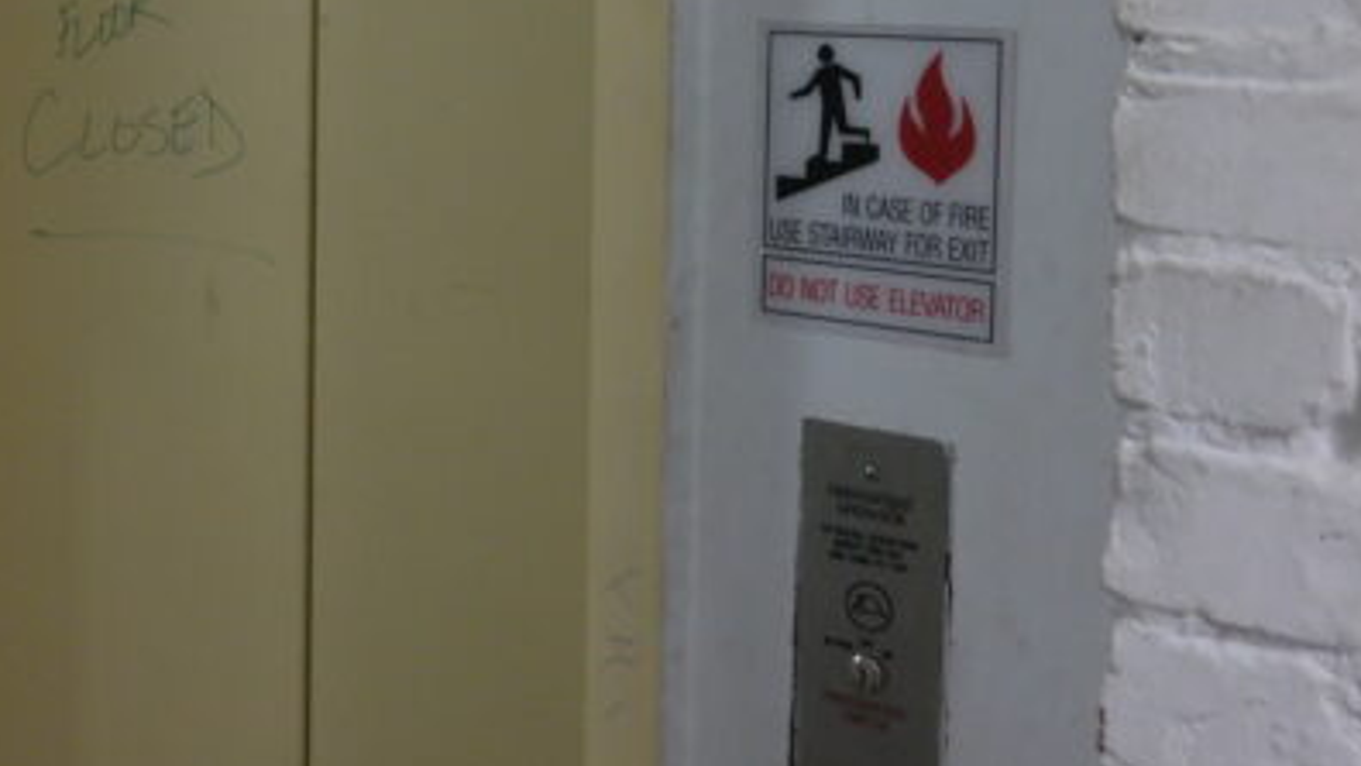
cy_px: 69
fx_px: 2202
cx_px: 82
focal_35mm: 61
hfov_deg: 32.3
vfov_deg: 19.4
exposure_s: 1/40
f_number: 3.5
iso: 800
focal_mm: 20
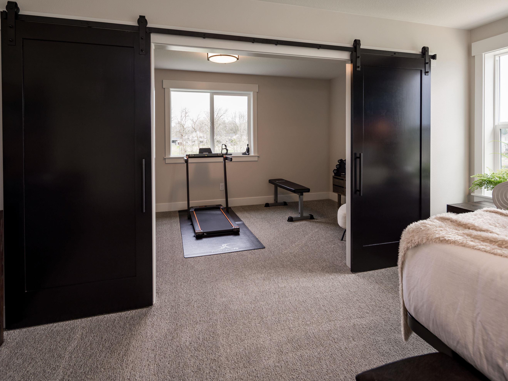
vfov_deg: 68.7
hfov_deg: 84.7
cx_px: 256
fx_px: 279
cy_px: 188
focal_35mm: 19
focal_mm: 17
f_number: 6.3
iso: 200
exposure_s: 1/13
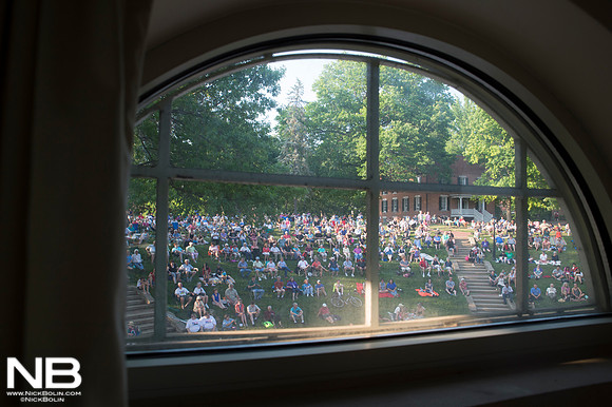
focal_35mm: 24
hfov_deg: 73.8
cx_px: 306
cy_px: 204
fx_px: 408
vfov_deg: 53.1
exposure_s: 1/160
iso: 500
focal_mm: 24
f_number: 6.3
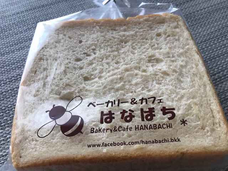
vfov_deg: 49.7
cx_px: 114
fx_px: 184
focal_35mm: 28
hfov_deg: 63.4
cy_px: 86
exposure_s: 1/100
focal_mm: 3.99
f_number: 1.8
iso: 40
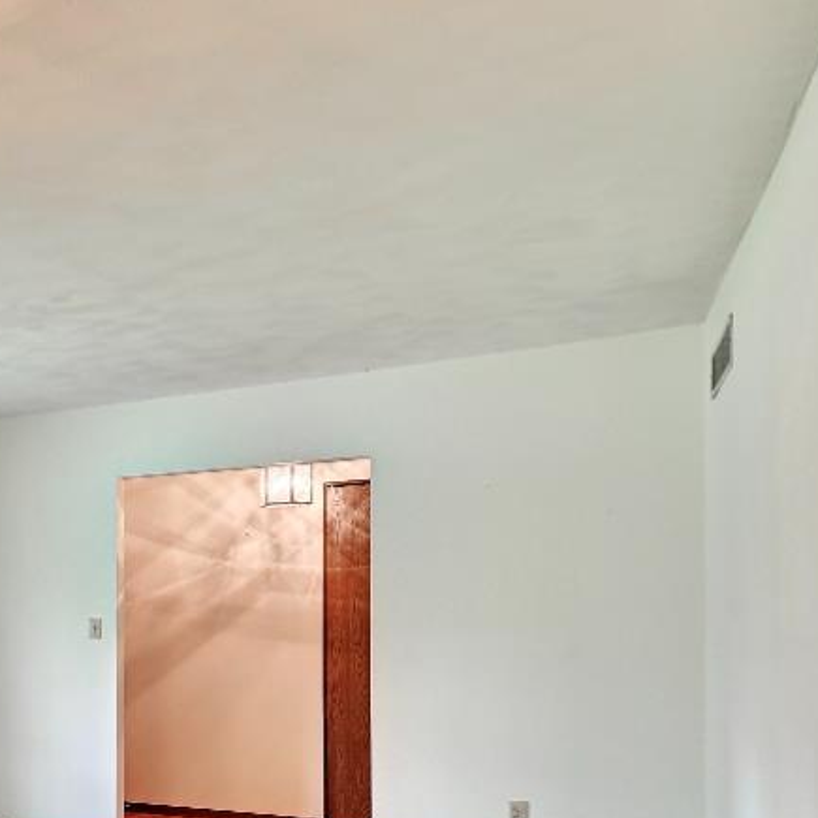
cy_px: 666
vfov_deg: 39.2
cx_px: -273
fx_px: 1096
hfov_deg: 30.9
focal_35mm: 41
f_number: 8
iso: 400
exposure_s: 1/6
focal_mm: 14
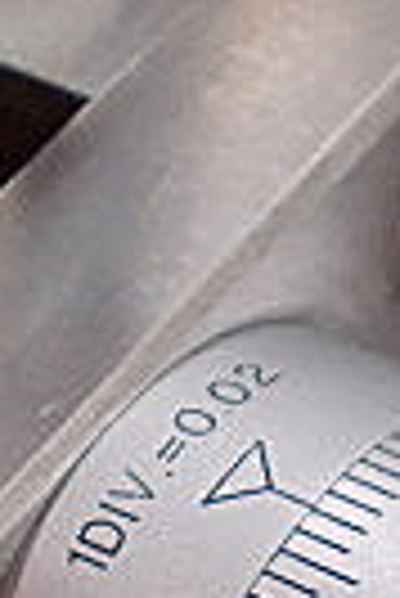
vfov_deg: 11.1
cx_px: 422
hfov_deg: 7.8
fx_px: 2909
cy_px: 976
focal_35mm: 175
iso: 250
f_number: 3.1
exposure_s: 1/60
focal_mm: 6.3
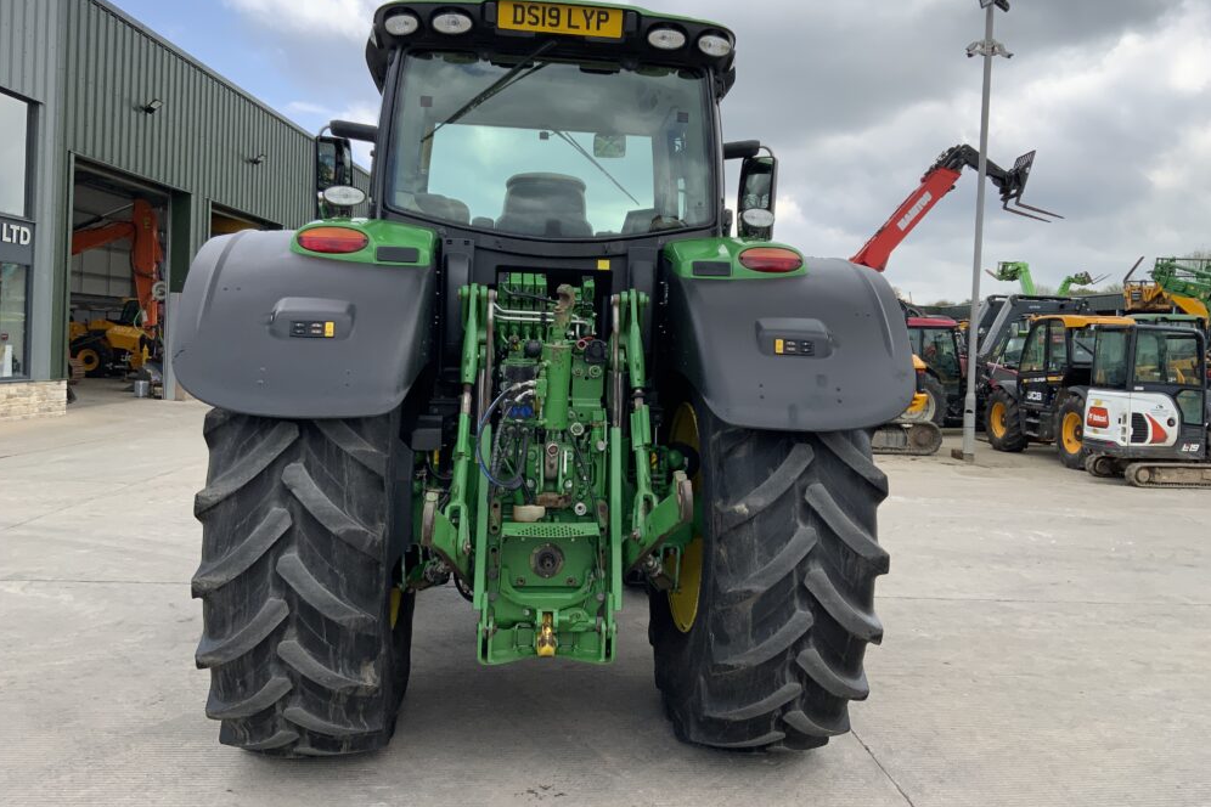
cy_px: 379
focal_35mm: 31
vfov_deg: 42.3
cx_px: 610
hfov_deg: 60.3
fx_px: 1043
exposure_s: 1/883
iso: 16
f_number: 1.8
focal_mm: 3
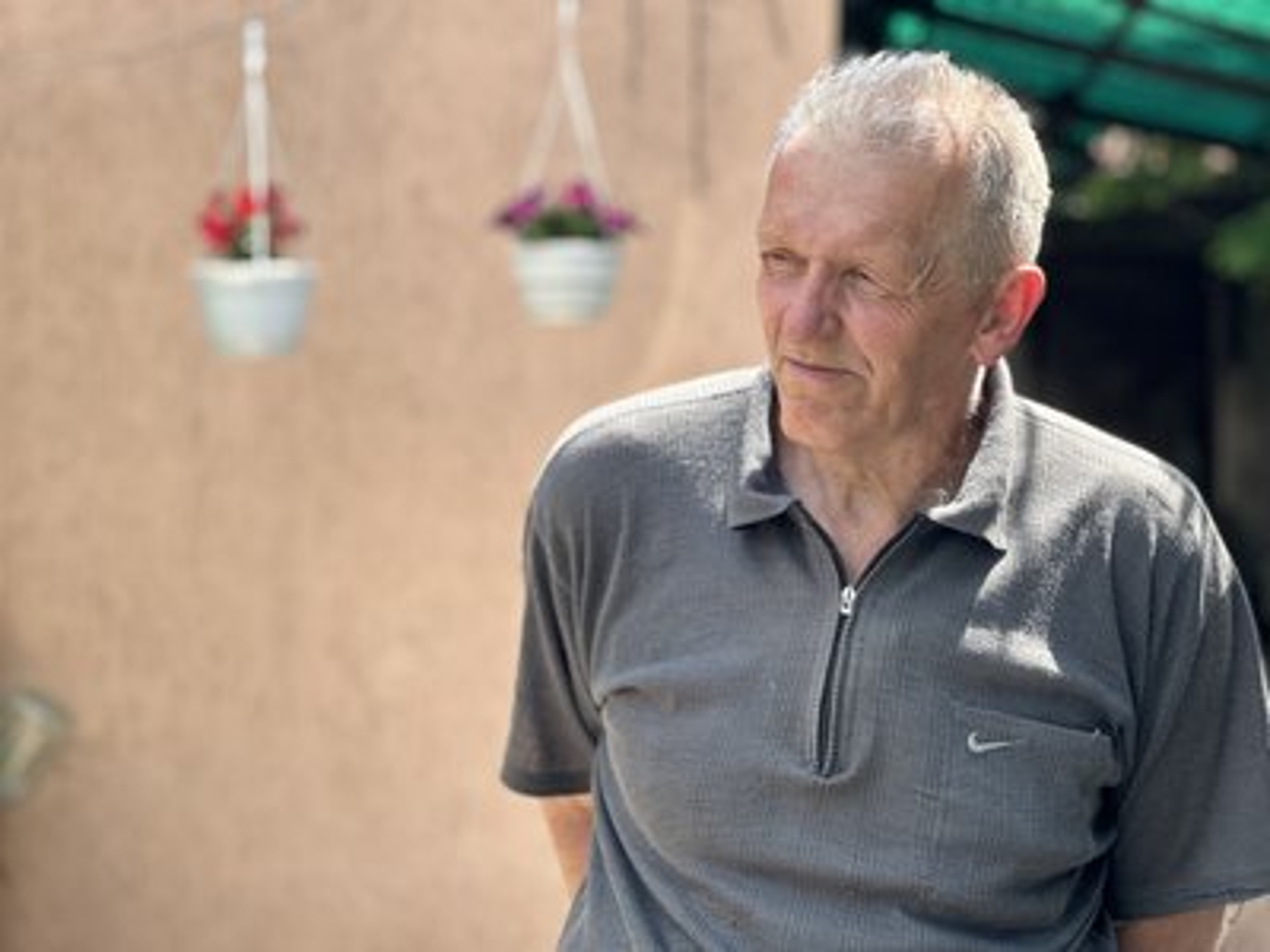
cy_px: 476
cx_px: 635
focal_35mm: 77
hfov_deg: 25.3
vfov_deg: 19.1
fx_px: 2825
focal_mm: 9
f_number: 2.8
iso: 25
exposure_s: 1/121
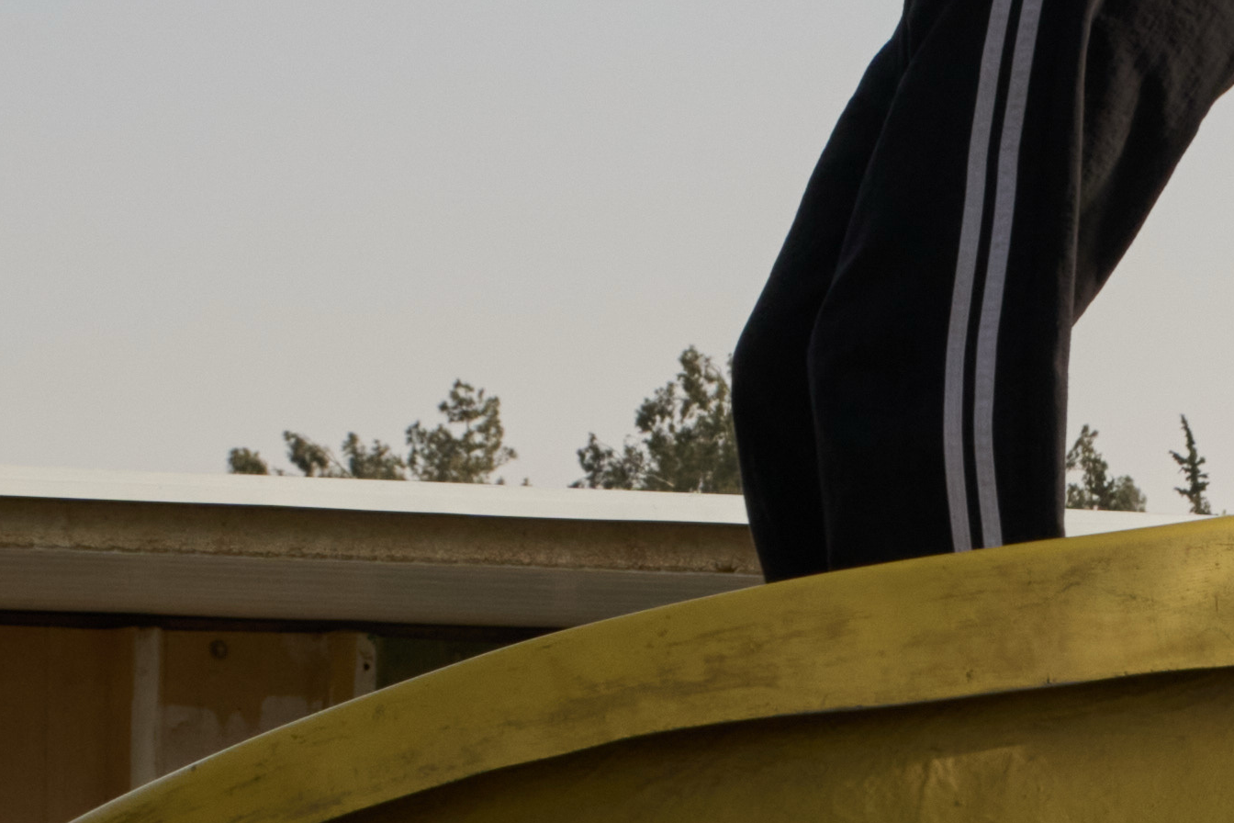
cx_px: 1346
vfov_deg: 6.2
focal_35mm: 220
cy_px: 982
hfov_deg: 9.3
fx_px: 7541
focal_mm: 35
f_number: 9
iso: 500
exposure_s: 1/640
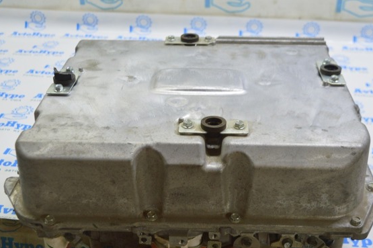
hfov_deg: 37.2
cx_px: 190
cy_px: 121
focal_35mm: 54
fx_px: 555
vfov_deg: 25.2
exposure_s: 1/20
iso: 400
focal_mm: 31
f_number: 5.6
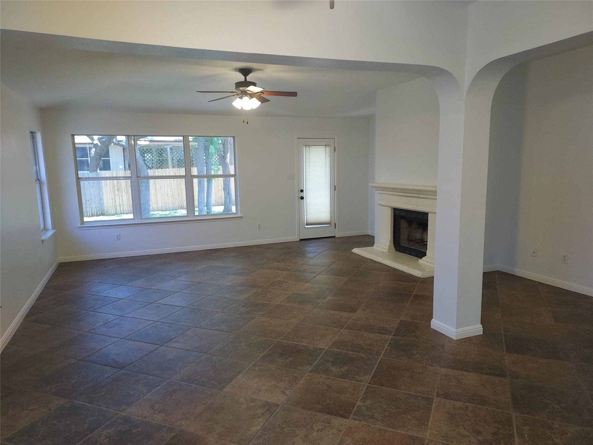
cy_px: 222
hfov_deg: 71.6
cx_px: 296
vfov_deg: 56.8
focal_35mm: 24
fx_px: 411
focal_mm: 4.6
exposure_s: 1/60
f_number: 1.8
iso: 160
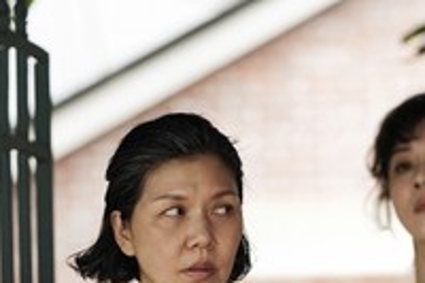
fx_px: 4883
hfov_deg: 5.0
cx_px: 385
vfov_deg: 3.3
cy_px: 374
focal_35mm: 414
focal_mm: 138
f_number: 4
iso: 250
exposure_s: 1/1000
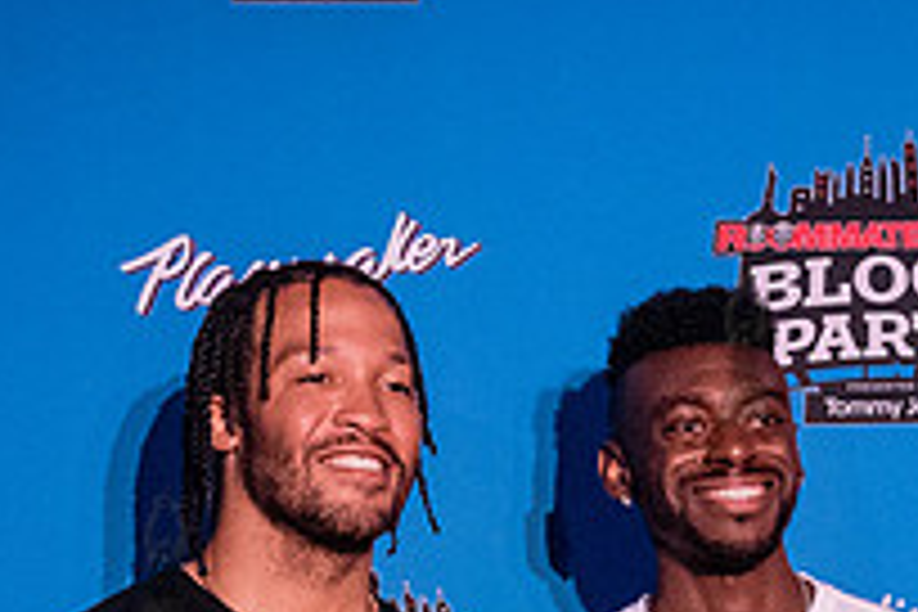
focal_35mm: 181
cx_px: 650
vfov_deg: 7.5
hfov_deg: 11.3
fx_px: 4615
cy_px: 795
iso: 5000
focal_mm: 45
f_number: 3.5
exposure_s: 1/200
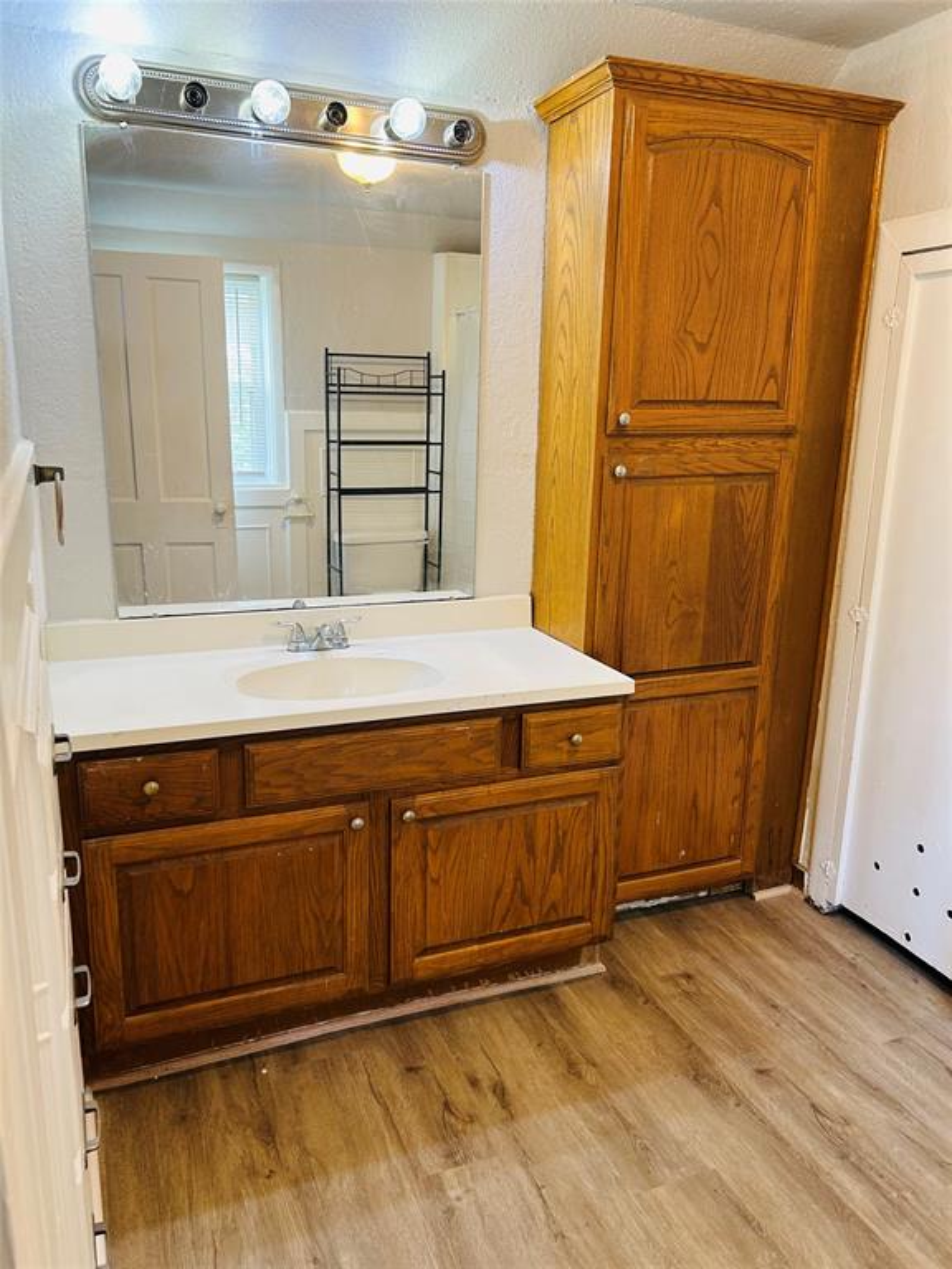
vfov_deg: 67.3
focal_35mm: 26
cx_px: 476
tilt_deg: -13.8
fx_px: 953
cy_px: 634
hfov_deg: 53.1
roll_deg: -1.1
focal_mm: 5.7
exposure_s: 1/60
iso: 64
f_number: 1.5
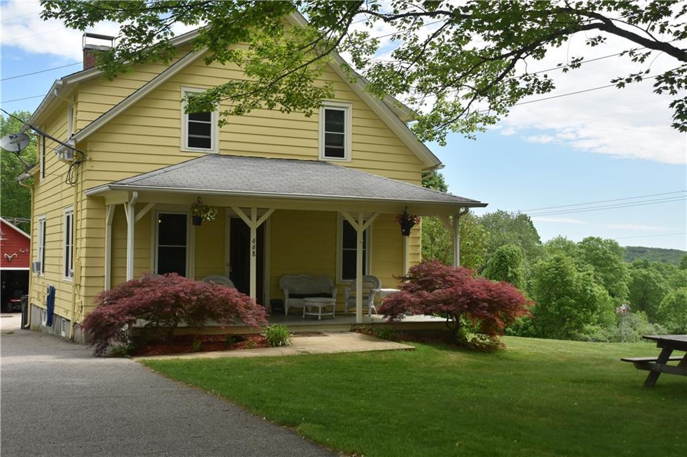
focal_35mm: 46
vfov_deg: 28.9
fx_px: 887
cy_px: 228
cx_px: 344
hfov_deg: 42.3
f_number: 8
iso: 320
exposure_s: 1/500
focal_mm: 31
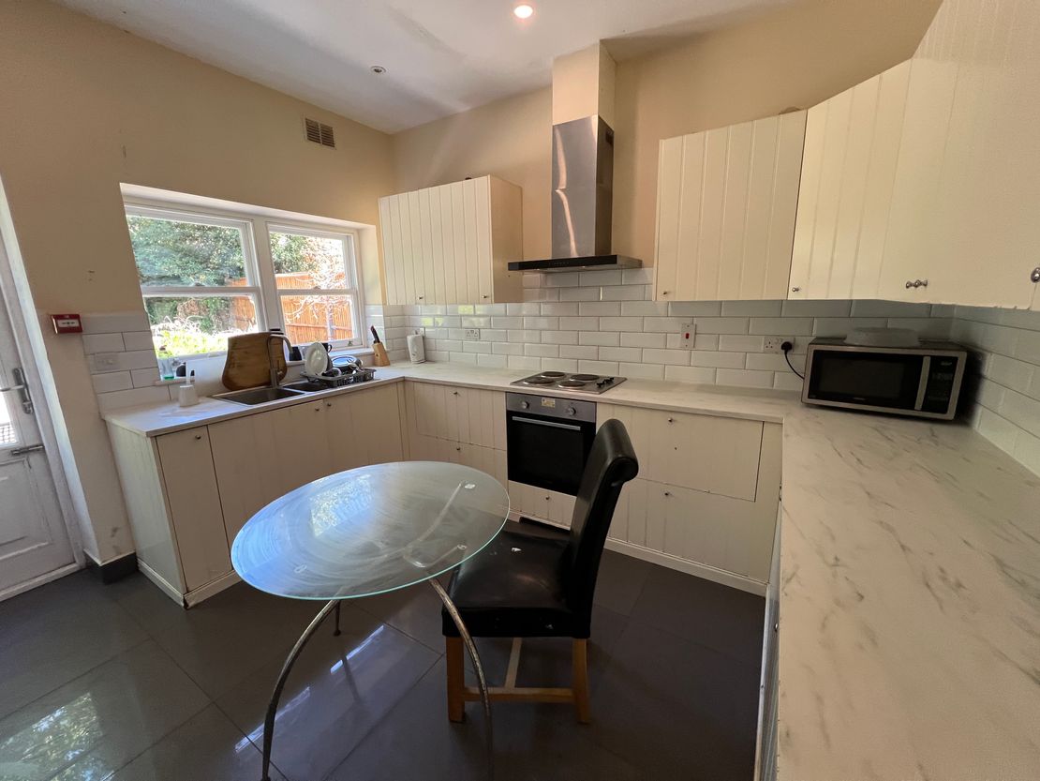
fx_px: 391
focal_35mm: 13
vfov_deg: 89.9
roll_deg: +0.5
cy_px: 390
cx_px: 520
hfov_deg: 106.2
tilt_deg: -12.0
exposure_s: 1/100
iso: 250
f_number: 1.8
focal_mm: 1.57
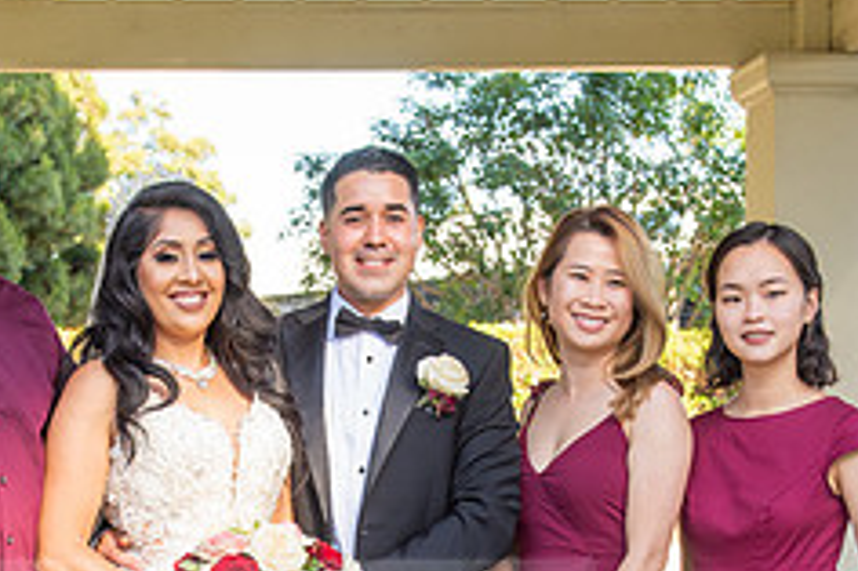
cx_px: 339
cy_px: 668
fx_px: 2239
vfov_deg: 14.1
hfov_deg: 21.7
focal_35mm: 94
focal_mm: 35
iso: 200
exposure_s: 1/160
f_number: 5.6
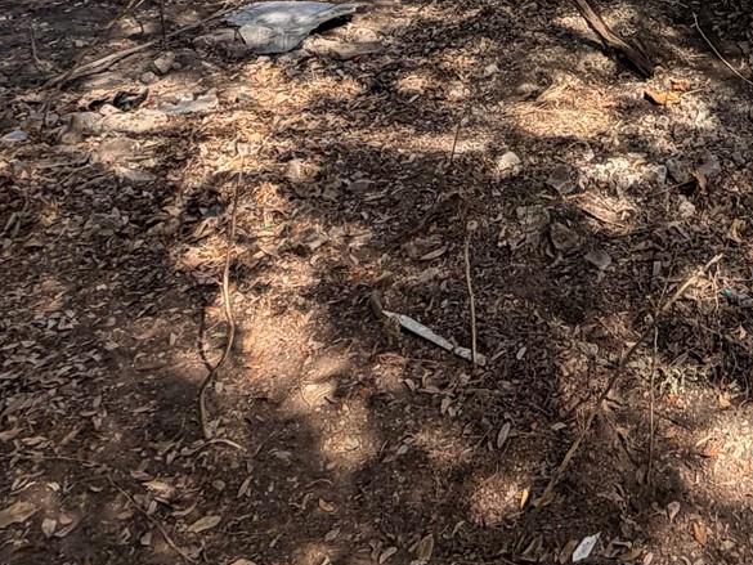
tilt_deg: -1.2
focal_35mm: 49
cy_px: -332
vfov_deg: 22.8
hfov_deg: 34.9
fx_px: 1066
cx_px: 772
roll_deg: +0.9
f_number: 2.2
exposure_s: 1/522
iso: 40
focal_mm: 2.22
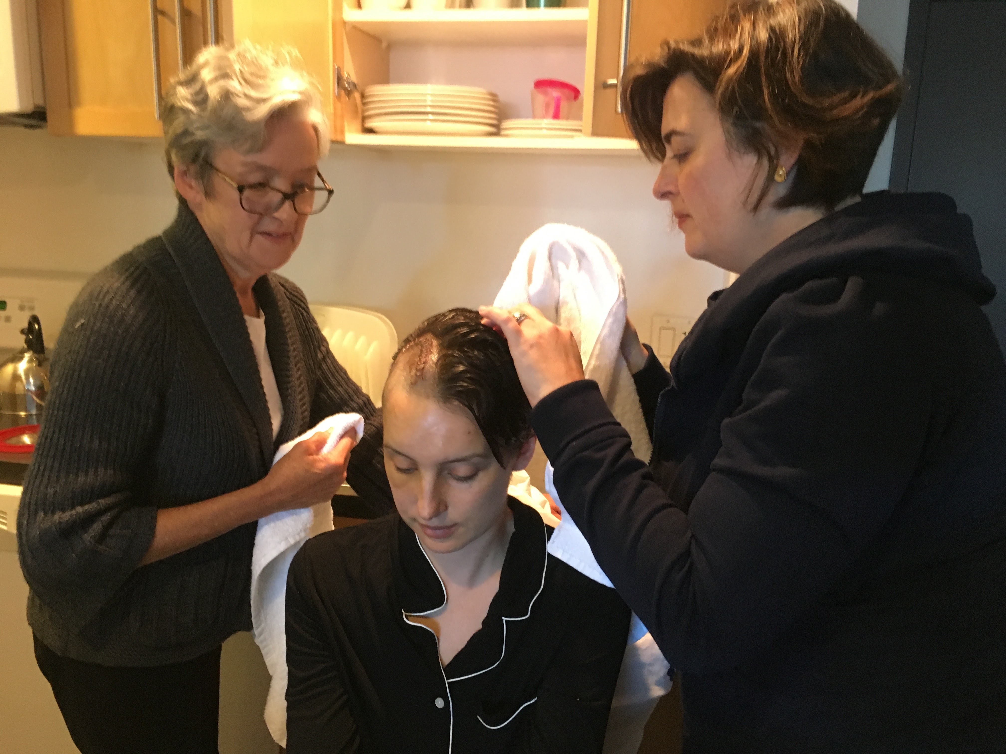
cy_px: 377
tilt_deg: -12.5
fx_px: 843
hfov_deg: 61.7
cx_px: 503
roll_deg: -2.4
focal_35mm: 29
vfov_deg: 48.2
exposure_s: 1/20
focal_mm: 4.15
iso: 200
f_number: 2.2
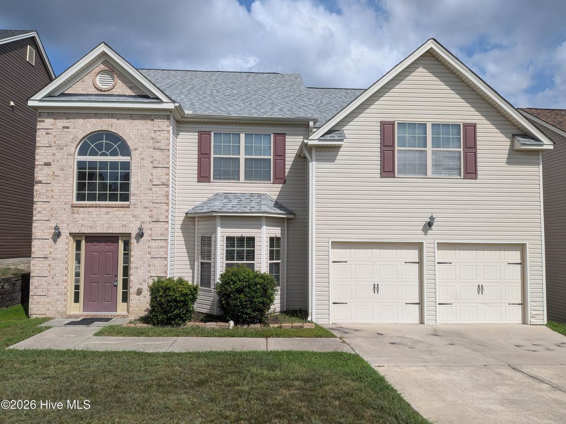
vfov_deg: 56.8
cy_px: 212
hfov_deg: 71.6
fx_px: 392
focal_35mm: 24
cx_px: 283
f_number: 1.7
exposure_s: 1/2985
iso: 37
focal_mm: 4.53
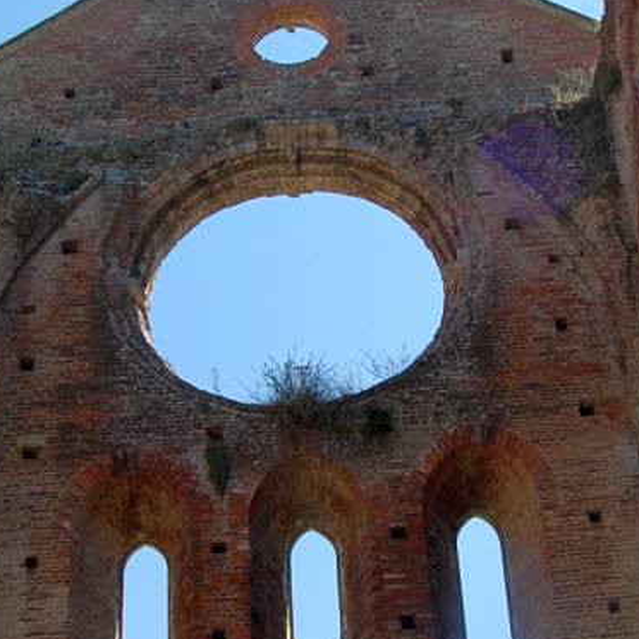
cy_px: 362
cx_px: 350
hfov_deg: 22.1
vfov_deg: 22.1
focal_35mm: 78
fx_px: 1632
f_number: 10
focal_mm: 23
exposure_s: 1/250
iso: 280
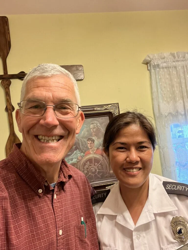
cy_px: 125
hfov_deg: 46.8
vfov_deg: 60.0
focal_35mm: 30
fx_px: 217
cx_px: 94
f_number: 2.2
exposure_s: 1/40
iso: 400
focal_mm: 2.71
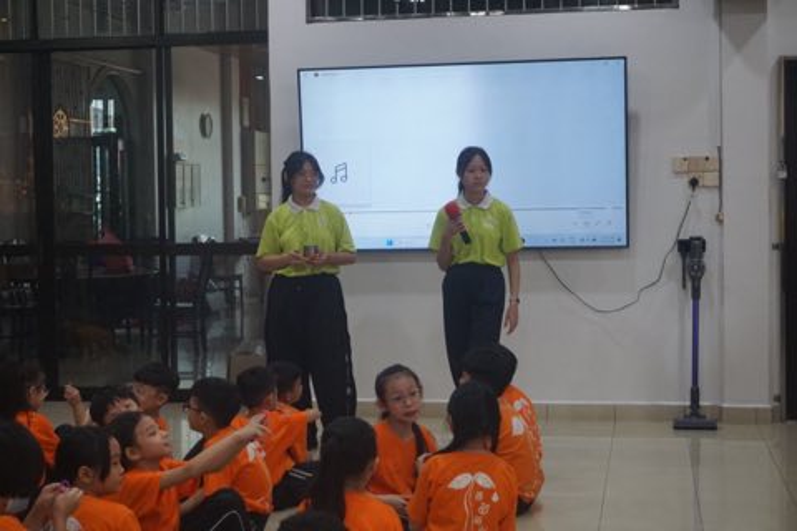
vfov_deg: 22.6
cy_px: 266
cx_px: 398
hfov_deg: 33.4
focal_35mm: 60
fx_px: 1328
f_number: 5.6
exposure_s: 1/160
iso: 2000
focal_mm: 40
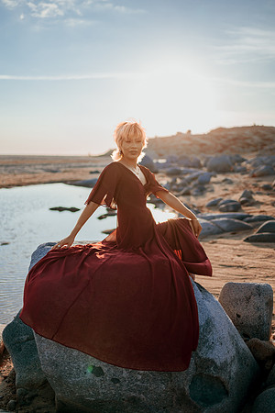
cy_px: 206
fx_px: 401
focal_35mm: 35
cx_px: 138
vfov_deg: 54.4
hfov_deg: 37.9
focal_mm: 35
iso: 100
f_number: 1.4
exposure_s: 1/8000
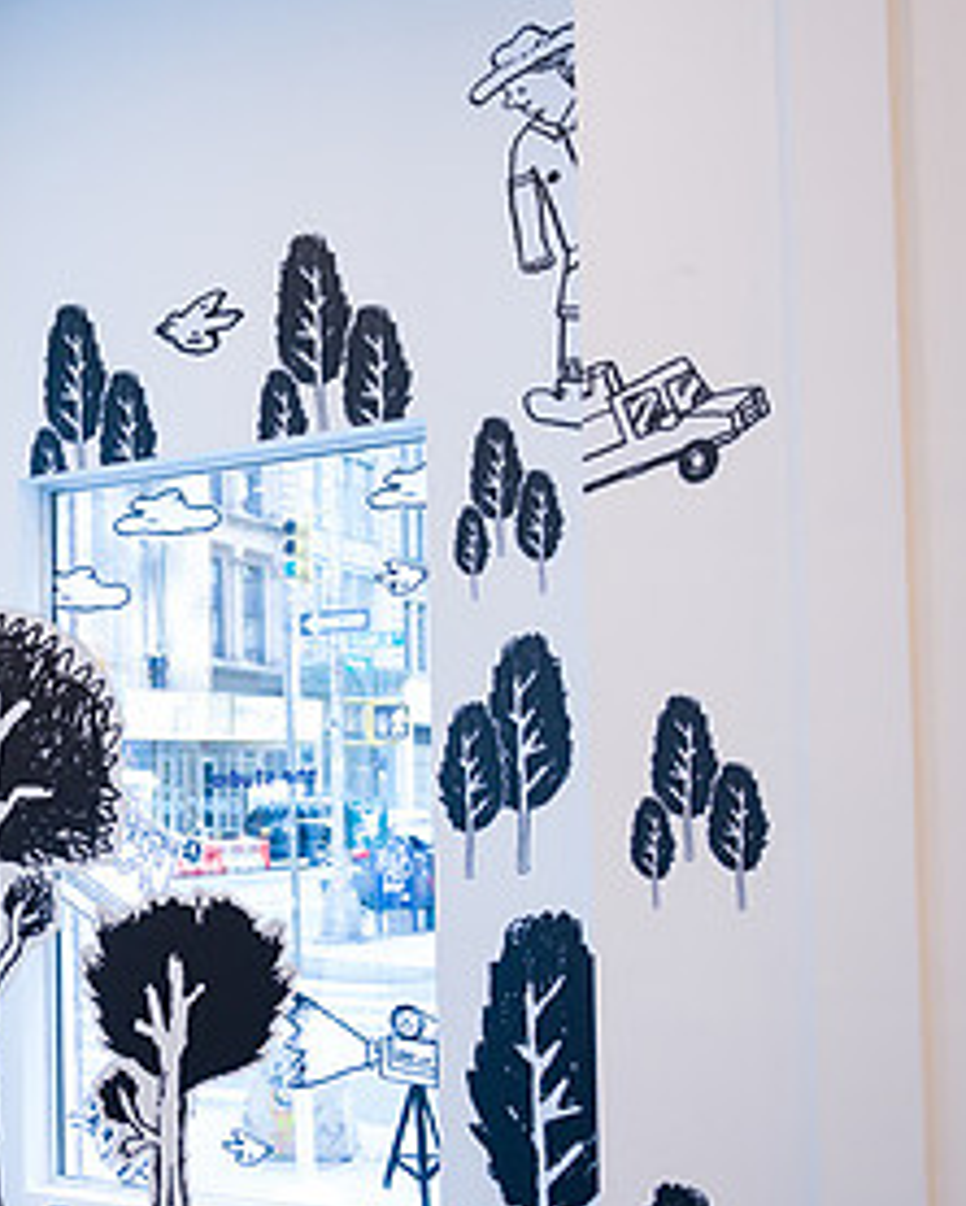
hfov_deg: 27.6
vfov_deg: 36.4
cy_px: 762
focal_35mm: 51
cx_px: -52
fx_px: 1821
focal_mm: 26
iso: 1600
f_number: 3.5
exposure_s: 1/320
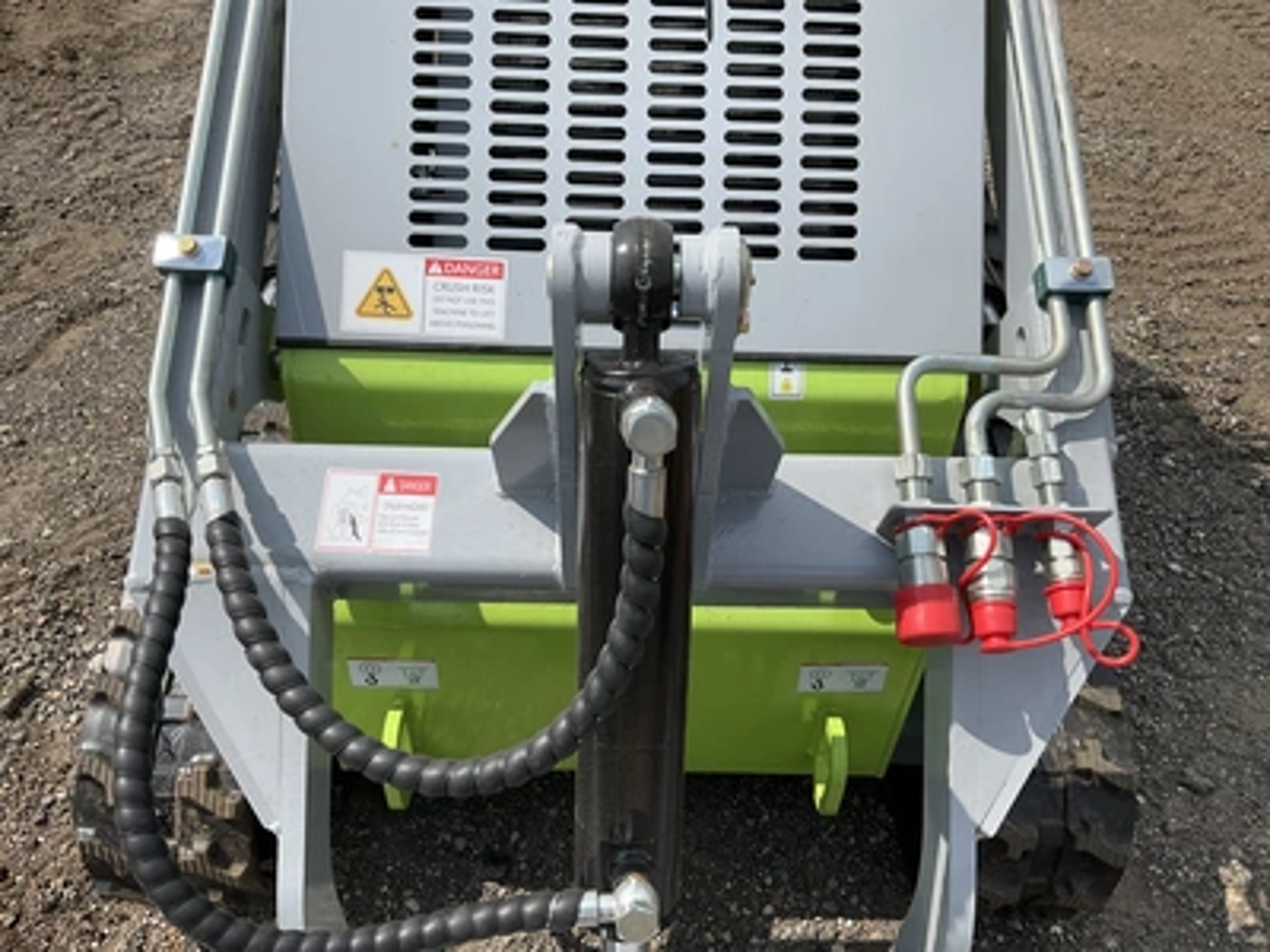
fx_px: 1064
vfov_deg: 48.2
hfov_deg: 61.7
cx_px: 635
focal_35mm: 29
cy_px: 476
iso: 25
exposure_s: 1/2320
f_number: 1.8
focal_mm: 3
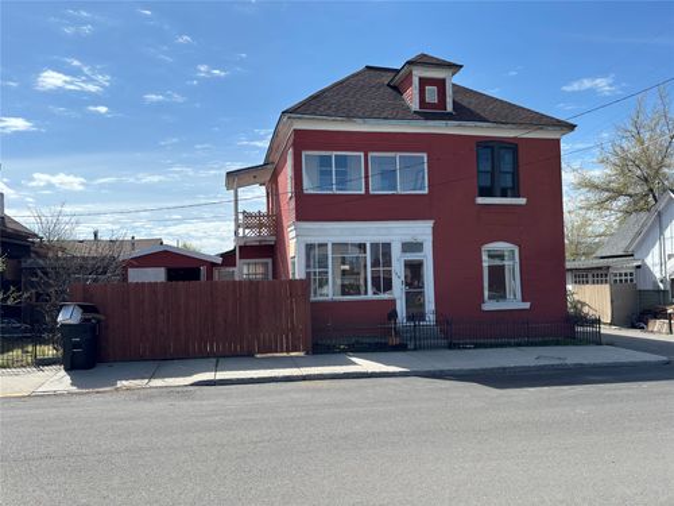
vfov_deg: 53.1
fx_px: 506
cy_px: 253
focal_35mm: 26
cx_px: 337
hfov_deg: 67.3
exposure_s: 1/3534
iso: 50
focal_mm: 5.96
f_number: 1.6
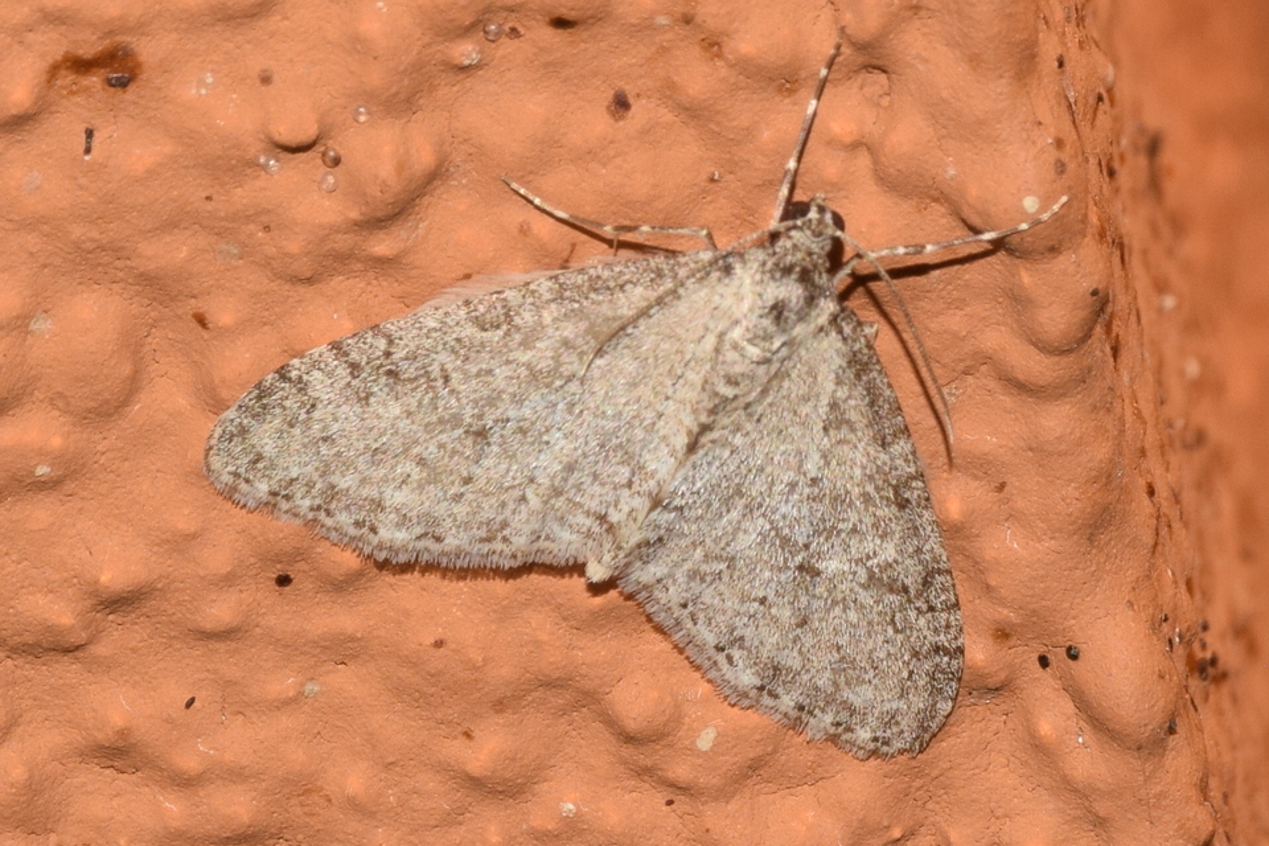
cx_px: 634
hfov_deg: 9.8
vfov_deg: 6.5
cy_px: 423
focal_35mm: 210
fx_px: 7402
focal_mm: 140
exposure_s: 1/160
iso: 400
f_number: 16
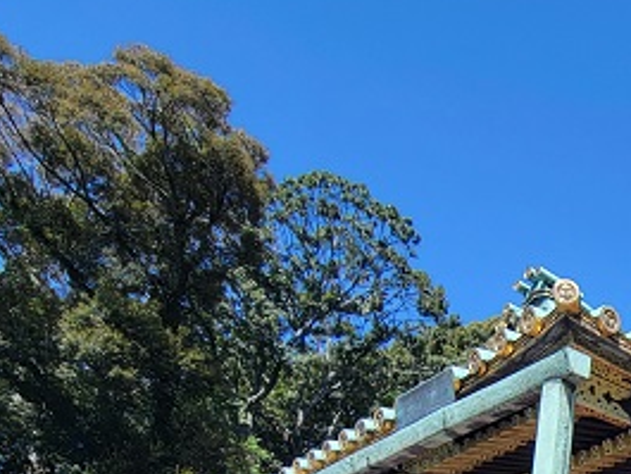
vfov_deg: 28.0
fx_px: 729
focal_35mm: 40
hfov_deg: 34.5
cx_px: 801
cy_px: 654
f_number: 2.2
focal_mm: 2.2
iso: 50
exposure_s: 1/767
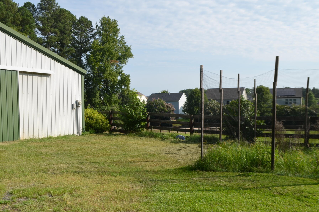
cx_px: 140
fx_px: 327
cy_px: 124
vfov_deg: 35.7
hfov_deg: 51.8
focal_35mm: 37
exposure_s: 1/250
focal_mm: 18
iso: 110
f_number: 8
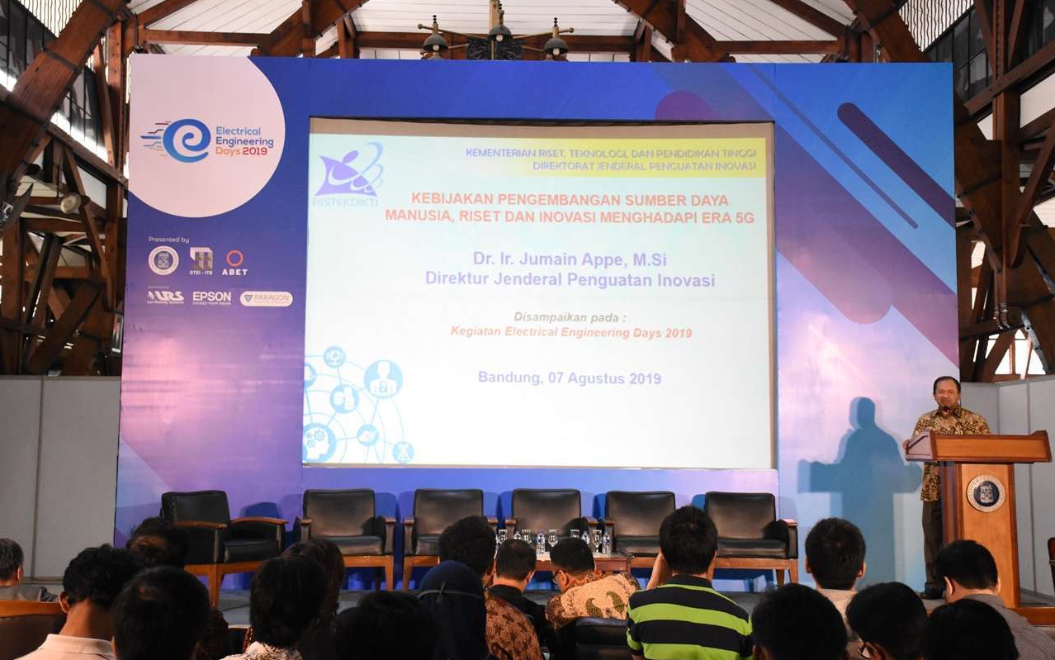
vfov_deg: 26.3
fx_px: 1409
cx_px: 528
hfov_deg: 41.1
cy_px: 318
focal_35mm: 49
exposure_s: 1/125
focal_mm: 32
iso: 4000
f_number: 4
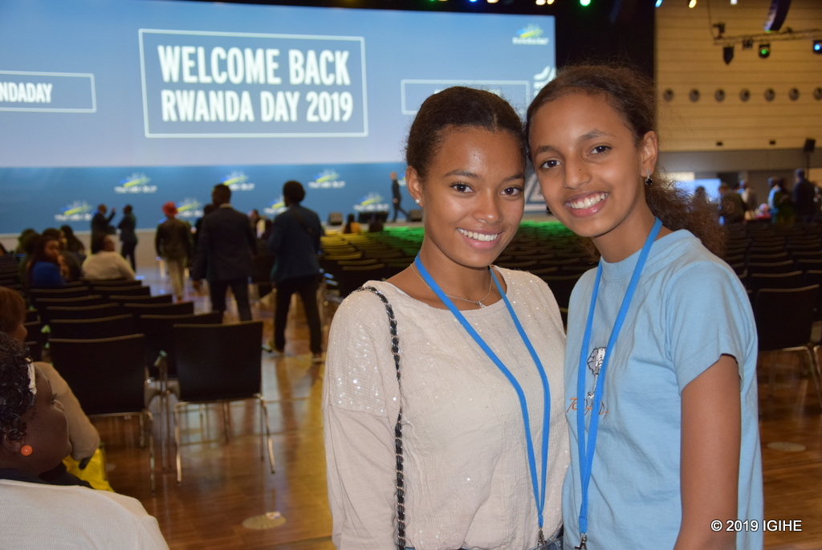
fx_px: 1029
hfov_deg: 43.6
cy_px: 275
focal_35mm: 45
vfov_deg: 29.9
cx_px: 411
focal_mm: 30
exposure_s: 1/60
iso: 1100
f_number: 4.2
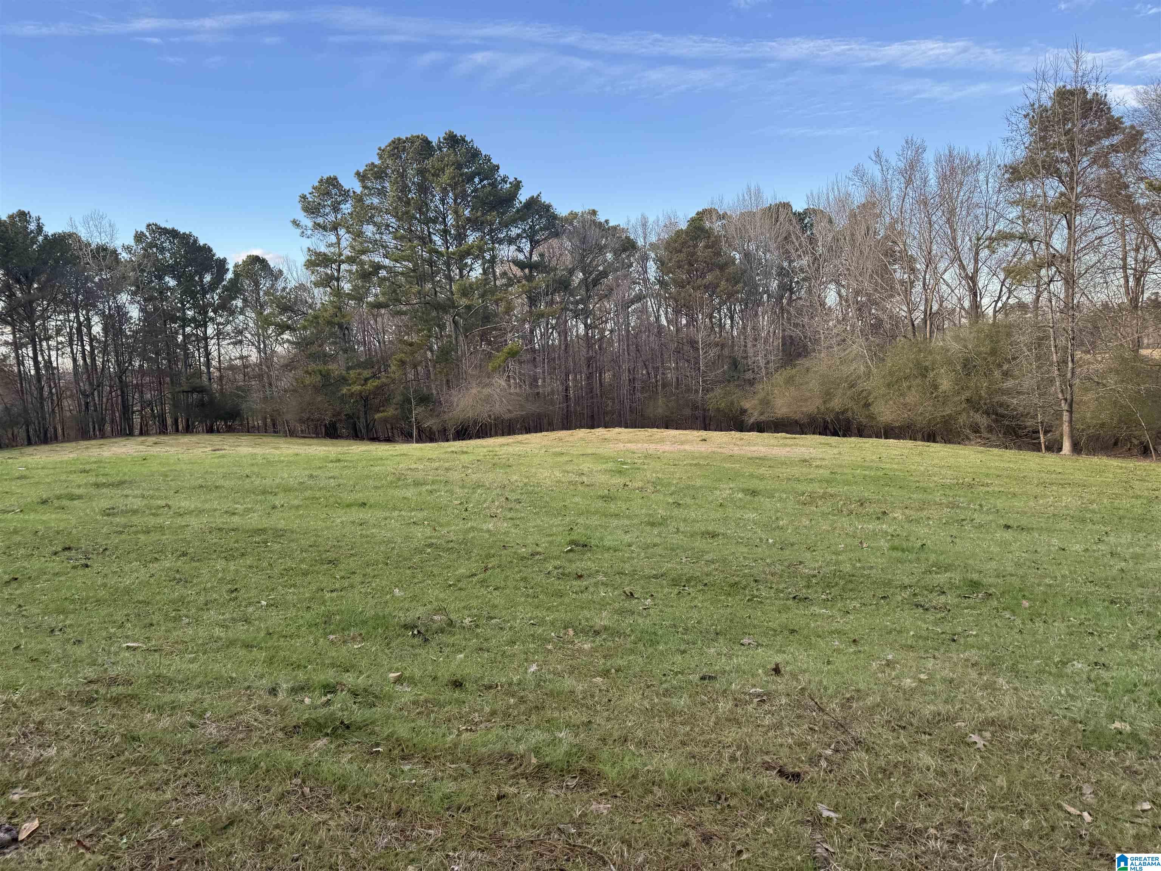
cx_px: 580
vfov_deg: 56.8
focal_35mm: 24
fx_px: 805
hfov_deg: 71.6
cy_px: 436
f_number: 1.78
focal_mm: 6.76
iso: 80
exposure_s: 1/645
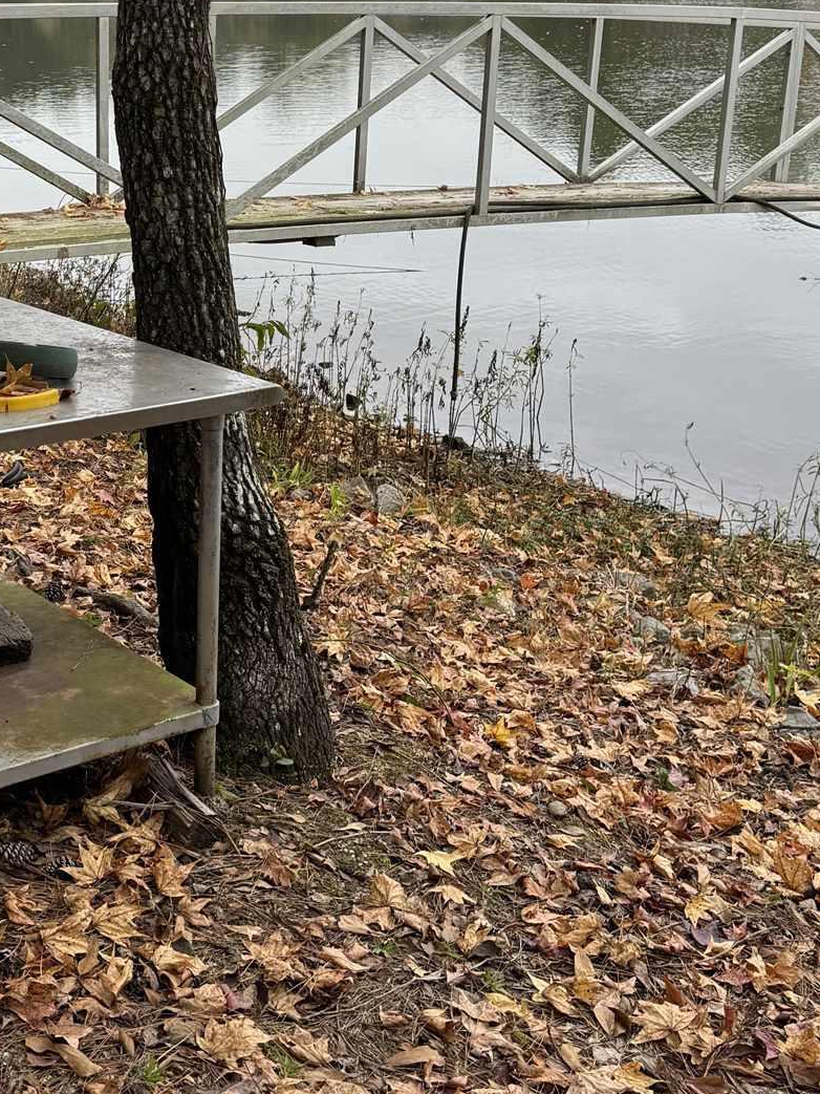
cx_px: 93
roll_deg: +1.2
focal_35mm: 53
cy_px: 371
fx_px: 1674
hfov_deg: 26.7
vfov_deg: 35.8
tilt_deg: -13.9
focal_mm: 6.76
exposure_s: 1/183
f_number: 1.78
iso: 64
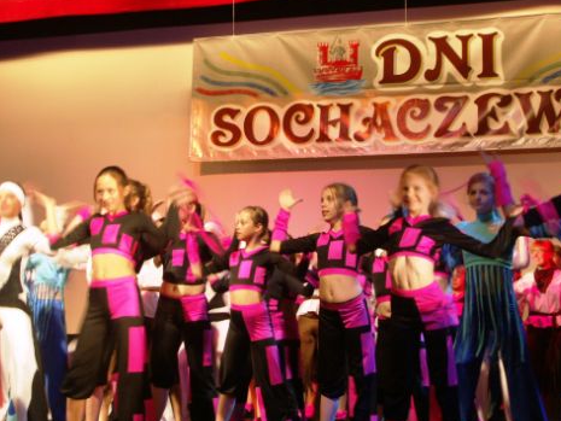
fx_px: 989
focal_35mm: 61
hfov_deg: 31.6
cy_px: 191
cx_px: 321
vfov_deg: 24.0
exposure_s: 1/10
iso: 100
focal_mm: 11.6
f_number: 2.8
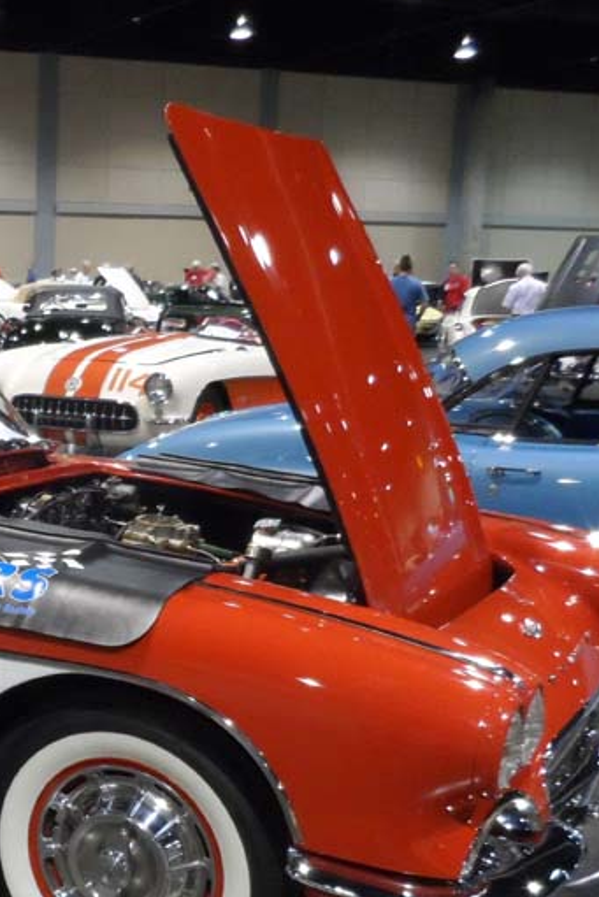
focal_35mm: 50
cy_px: 590
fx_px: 1247
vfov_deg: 39.2
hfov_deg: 25.4
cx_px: -28
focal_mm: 4
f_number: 3.2
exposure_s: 1/30
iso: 400
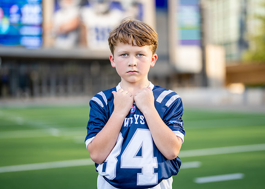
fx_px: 453
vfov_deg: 23.6
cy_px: 84
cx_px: 137
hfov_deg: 32.6
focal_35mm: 60
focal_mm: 50
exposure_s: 1/2000
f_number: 1.2
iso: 100
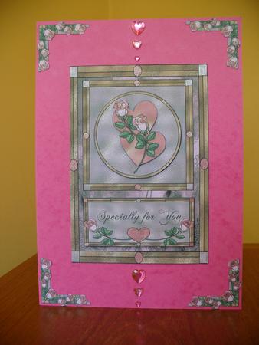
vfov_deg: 50.1
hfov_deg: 38.7
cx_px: 130
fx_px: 369
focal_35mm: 37
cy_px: 172
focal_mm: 6.1
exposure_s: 1/100
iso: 64
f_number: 2.8
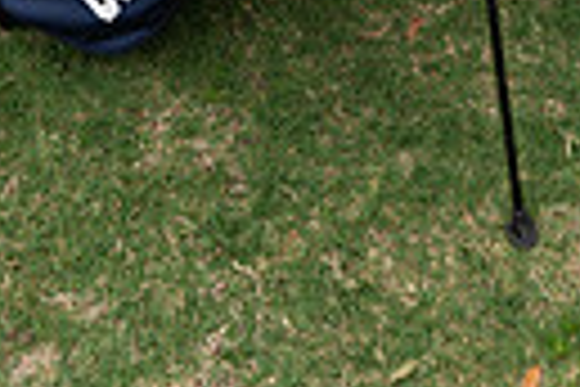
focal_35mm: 108
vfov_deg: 10.5
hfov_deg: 18.8
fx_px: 1740
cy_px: -608
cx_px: 423
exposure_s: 1/250
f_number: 4
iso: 100
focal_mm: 31
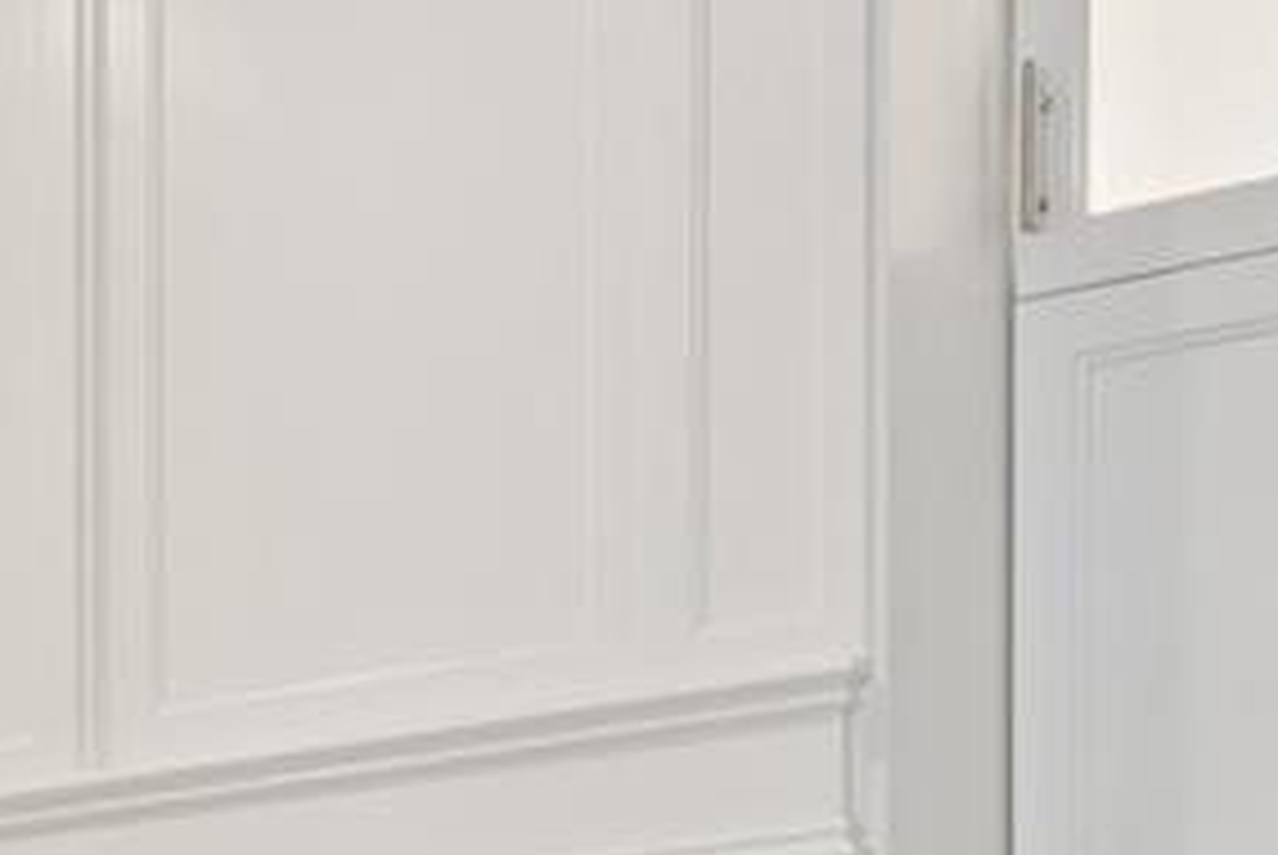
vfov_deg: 9.4
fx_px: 4797
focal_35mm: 135
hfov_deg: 14.7
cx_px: -220
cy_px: 1782
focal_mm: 24
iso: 500
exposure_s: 1/20
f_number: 10
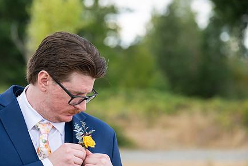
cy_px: 109
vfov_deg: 9.0
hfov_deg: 13.5
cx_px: 83
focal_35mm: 152
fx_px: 1048
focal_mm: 113
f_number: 4
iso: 400
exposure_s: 1/640
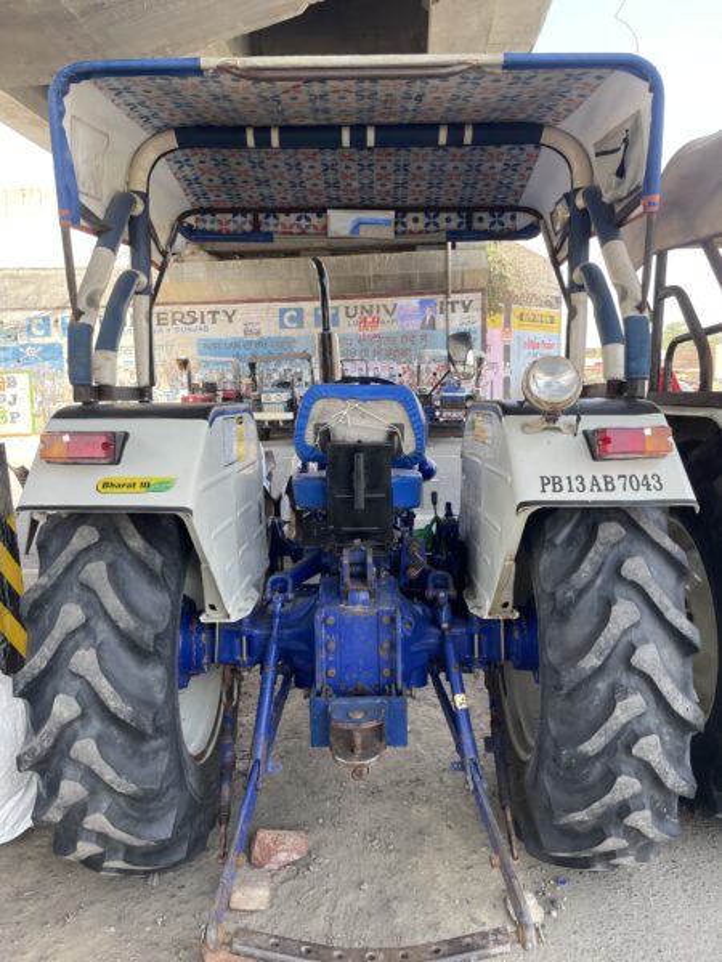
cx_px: 361
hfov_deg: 54.9
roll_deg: +1.0
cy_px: 481
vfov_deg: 69.4
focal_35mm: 25
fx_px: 695
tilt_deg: -7.1
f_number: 1.6
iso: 32
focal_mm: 5.1
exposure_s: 1/200
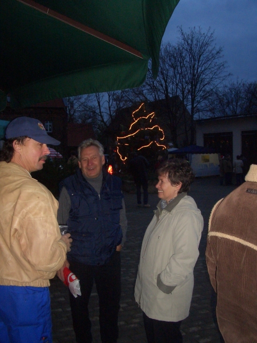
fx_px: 346
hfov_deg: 40.7
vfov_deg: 52.6
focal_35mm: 35
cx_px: 128
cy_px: 172
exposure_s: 1/40
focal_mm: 5.8
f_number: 4.3
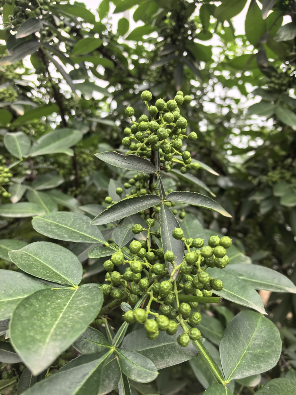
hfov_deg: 56.8
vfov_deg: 71.6
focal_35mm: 24
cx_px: 148
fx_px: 274
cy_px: 198
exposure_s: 1/1543
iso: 100
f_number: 2
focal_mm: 5.75
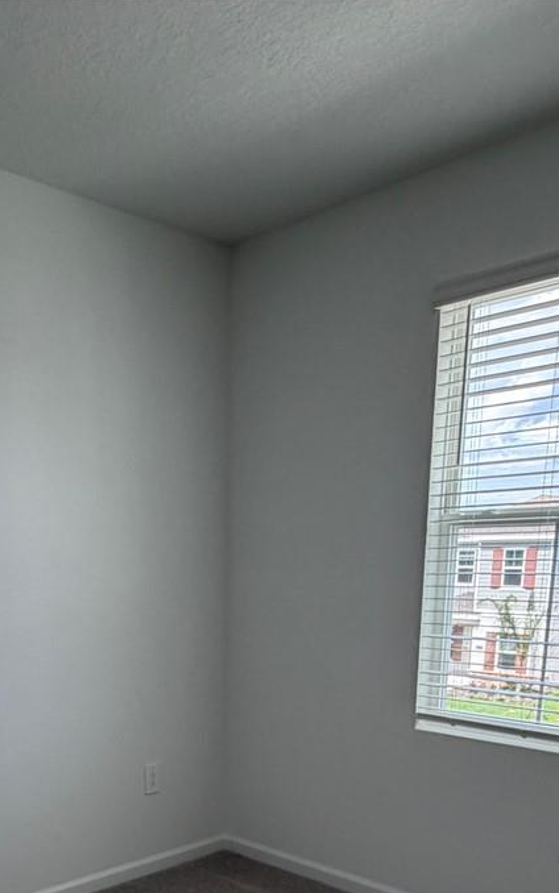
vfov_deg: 49.9
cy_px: 785
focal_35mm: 35
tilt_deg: -14.1
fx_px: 853
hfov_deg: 36.0
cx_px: 198
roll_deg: +0.6
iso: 80
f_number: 2.2
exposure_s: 1/120
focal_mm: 2.22
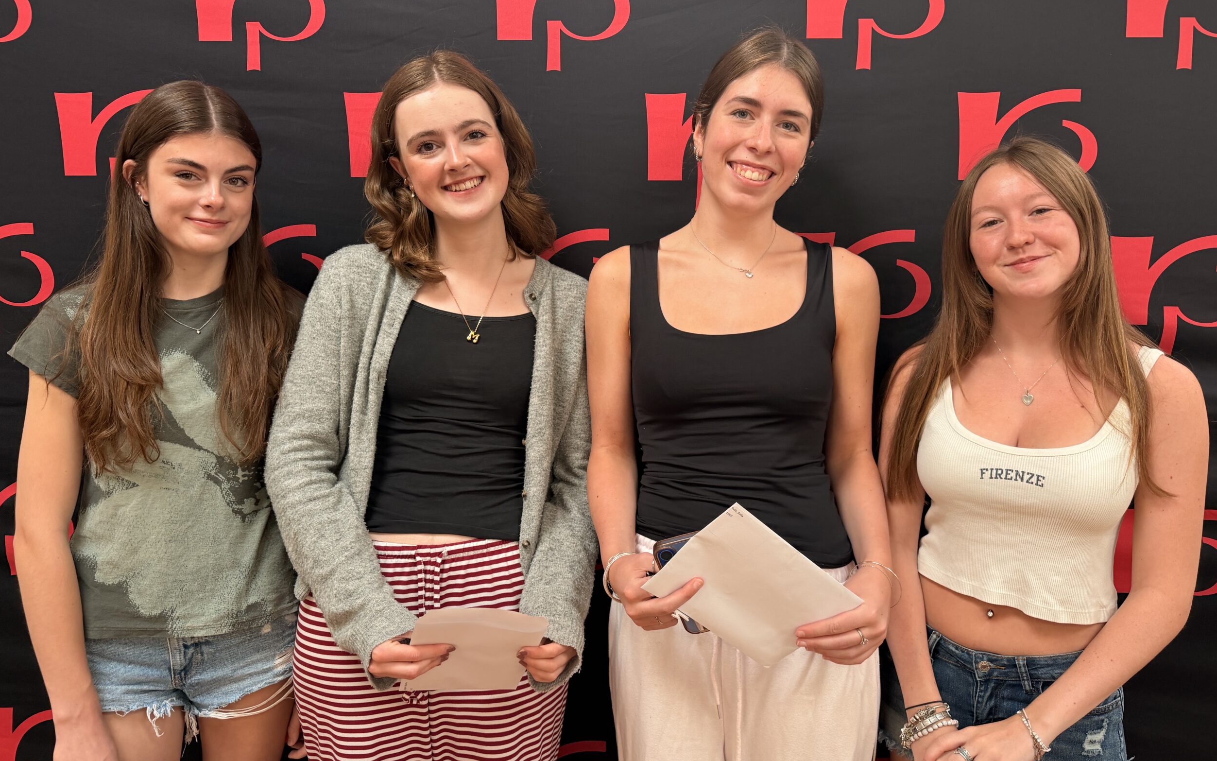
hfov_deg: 70.4
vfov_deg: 47.6
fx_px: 862
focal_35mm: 26
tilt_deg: -7.4
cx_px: 615
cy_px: 377
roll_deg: -0.4
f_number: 1.78
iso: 200
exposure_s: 1/121
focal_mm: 6.76
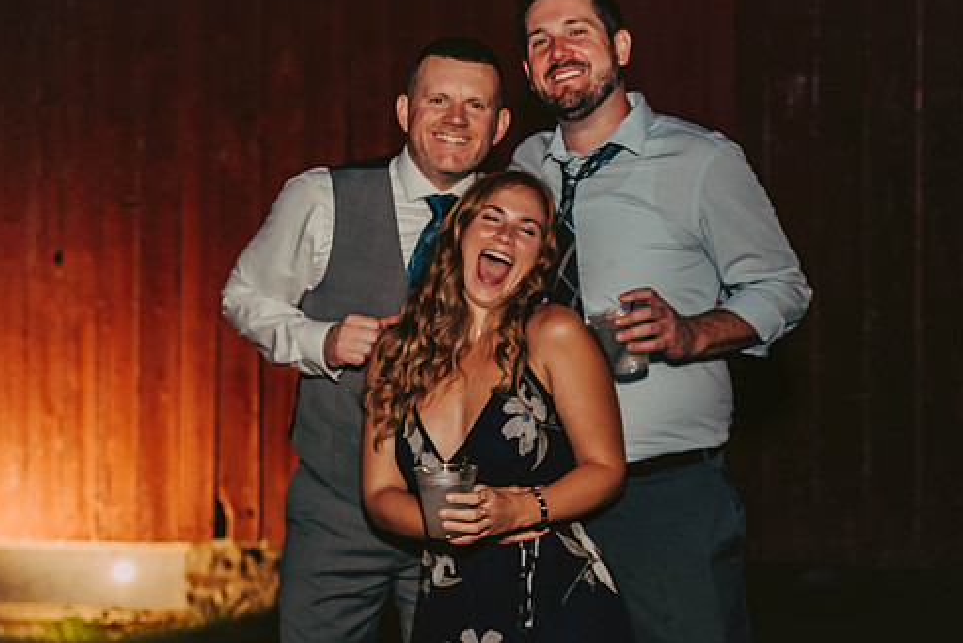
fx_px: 1526
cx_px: 497
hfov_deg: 35.0
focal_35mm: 57
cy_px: 301
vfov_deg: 23.8
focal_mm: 48
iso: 1250
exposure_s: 1/125
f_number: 2.8
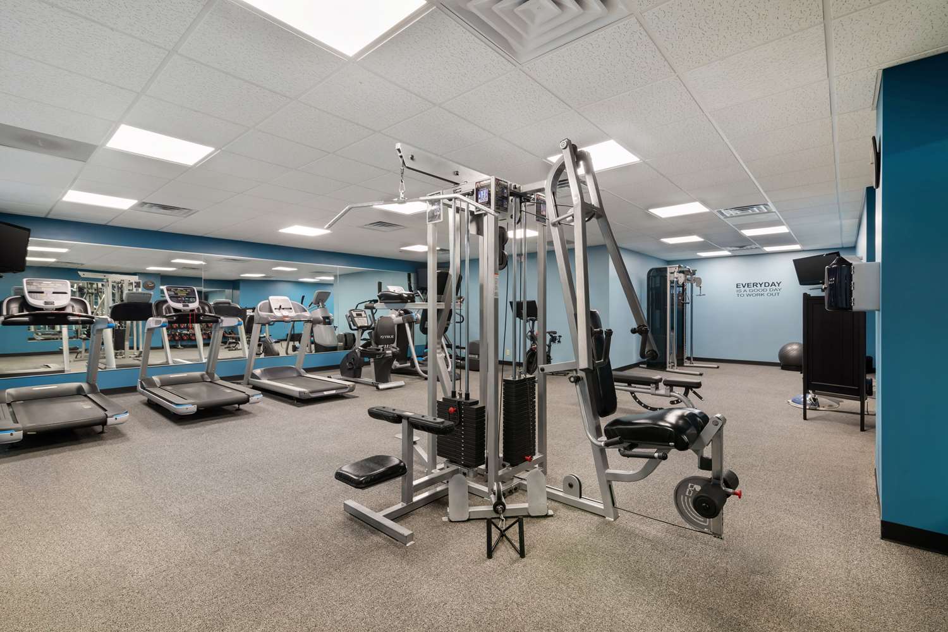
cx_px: 474
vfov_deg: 73.7
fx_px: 421
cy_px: 316
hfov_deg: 96.7
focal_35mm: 16
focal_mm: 16
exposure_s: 1/4
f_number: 9
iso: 100
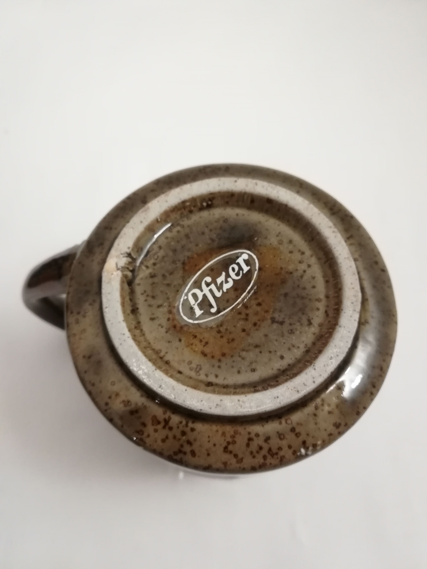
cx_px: 214
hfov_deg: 53.1
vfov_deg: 67.3
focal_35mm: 26
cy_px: 284
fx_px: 428
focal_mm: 3.83
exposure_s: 1/25
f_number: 2.2
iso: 500
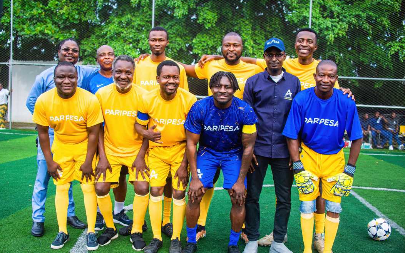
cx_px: 194
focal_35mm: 38
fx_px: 419
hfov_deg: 51.5
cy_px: 139
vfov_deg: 33.5
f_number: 2.5
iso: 125
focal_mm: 35
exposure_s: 1/200
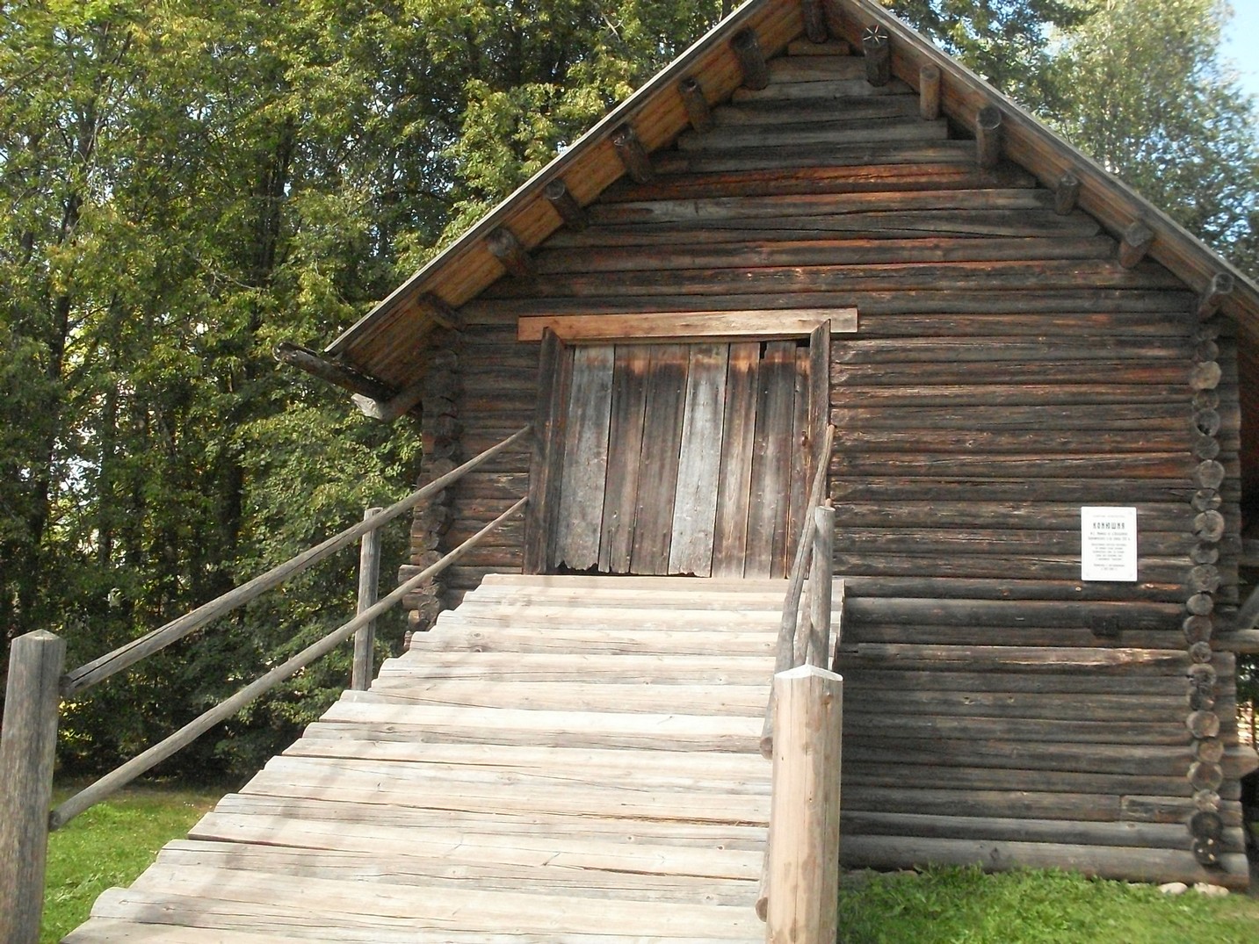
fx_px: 1382
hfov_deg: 49.0
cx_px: 630
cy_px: 472
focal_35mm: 38
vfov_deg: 37.7
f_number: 8.4
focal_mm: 6.3
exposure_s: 1/180
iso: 400
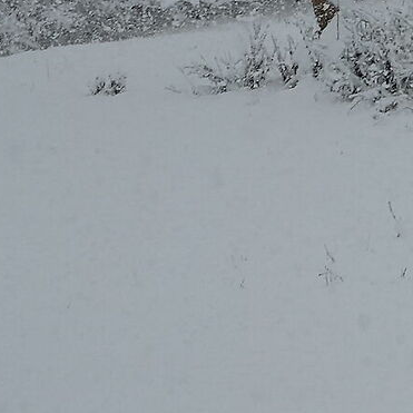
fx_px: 2970
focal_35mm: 220
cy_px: -351
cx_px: 1250
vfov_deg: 7.7
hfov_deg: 7.1
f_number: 5
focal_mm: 26.5
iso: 800
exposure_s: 1/450
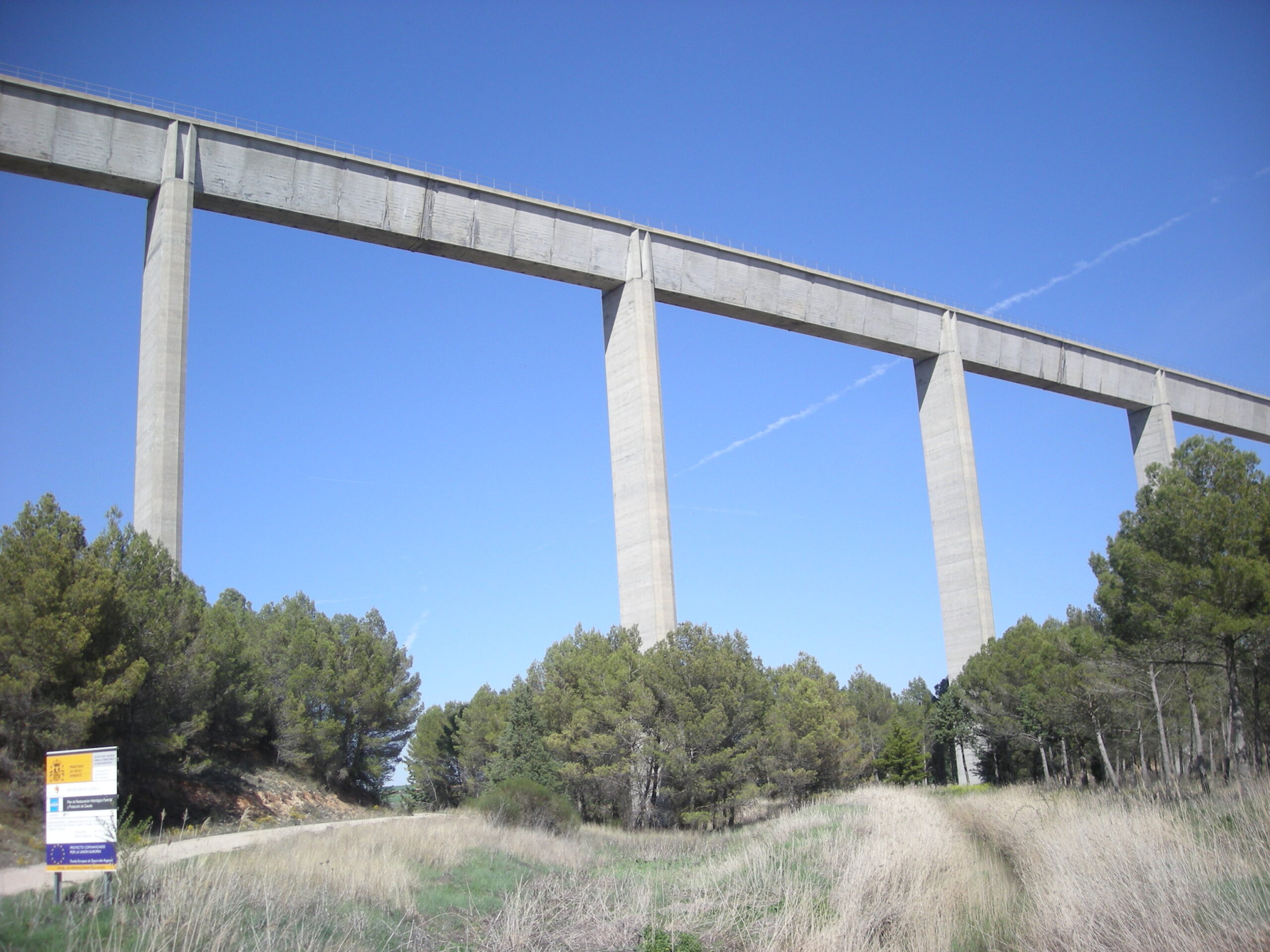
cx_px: 635
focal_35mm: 35
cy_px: 476
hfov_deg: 52.6
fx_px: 1284
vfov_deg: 40.7
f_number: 5.7
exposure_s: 1/193
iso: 50
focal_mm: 5.7
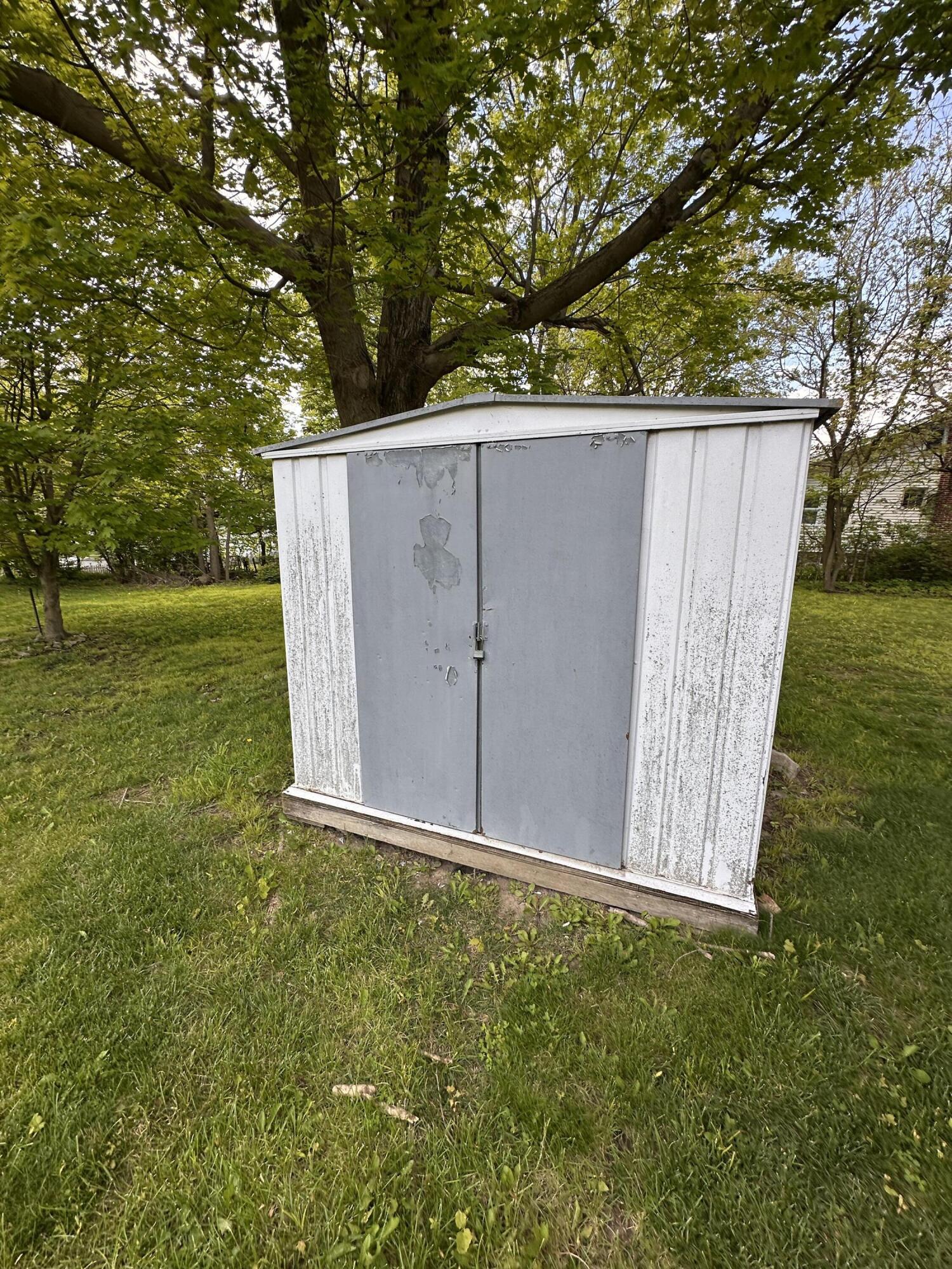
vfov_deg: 102.1
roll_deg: -2.4
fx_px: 513
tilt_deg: -10.3
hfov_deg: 85.7
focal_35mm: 14
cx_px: 476
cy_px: 634
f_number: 2.2
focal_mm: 2.22
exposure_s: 1/296
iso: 40
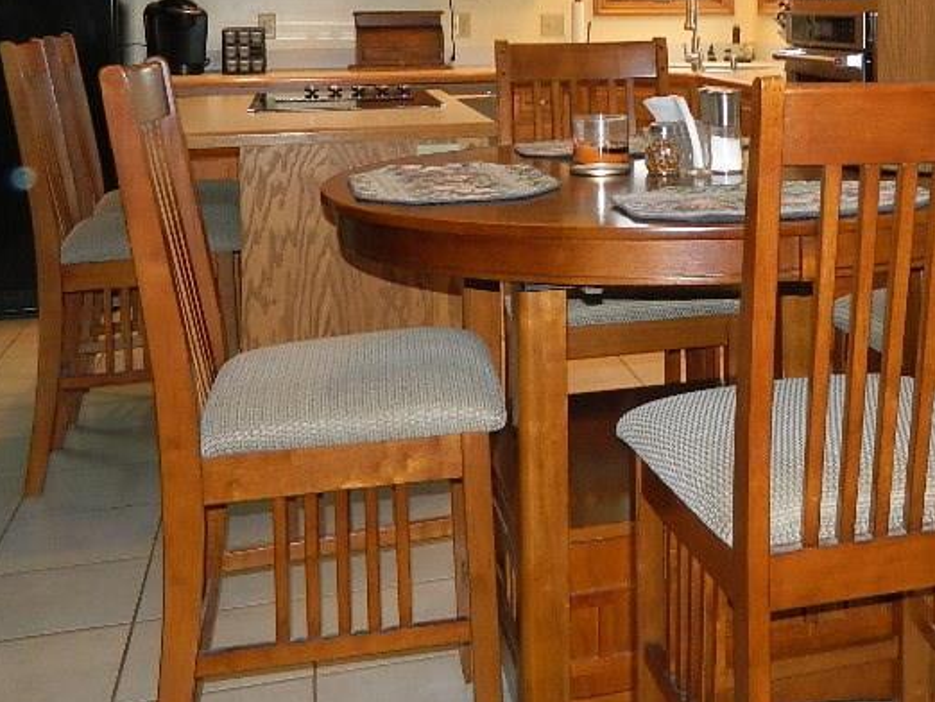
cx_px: 734
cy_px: 34
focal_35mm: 49
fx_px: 1324
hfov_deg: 37.6
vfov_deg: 28.2
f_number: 3.1
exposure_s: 1/30
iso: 200
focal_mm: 4.5
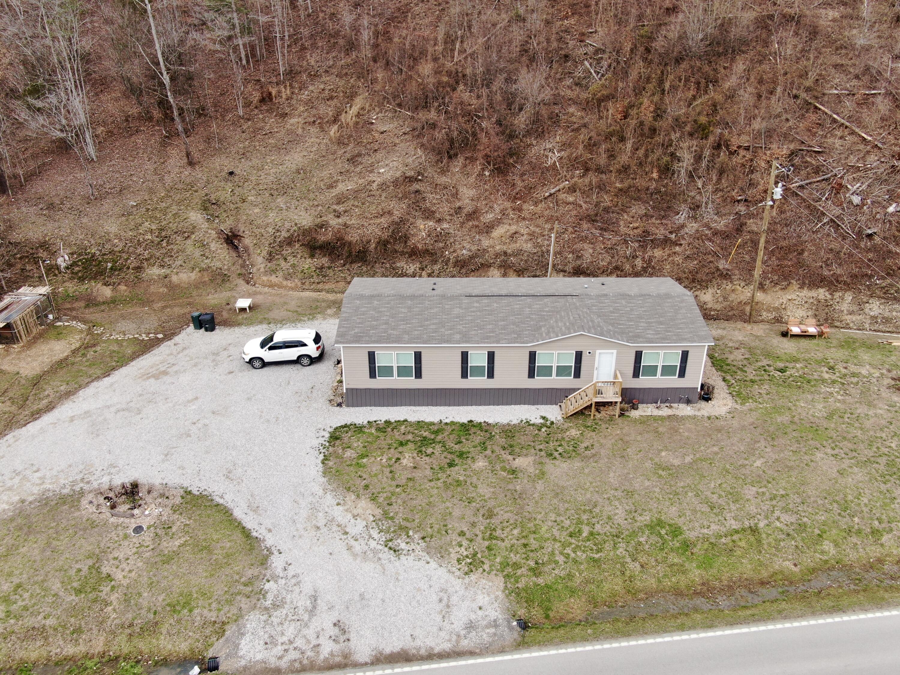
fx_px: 754
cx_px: 450
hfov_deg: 61.7
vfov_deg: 48.2
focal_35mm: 29
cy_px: 338
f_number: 3
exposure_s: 1/160
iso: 100
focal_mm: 5
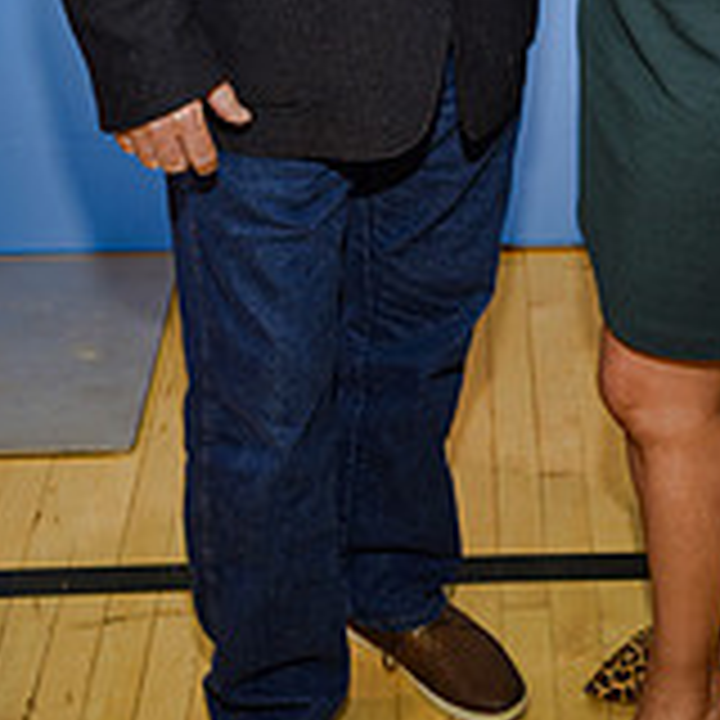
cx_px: 554
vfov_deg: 18.8
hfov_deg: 20.0
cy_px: -198
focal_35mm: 86
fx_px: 2024
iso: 200
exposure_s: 1/60
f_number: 5
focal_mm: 36
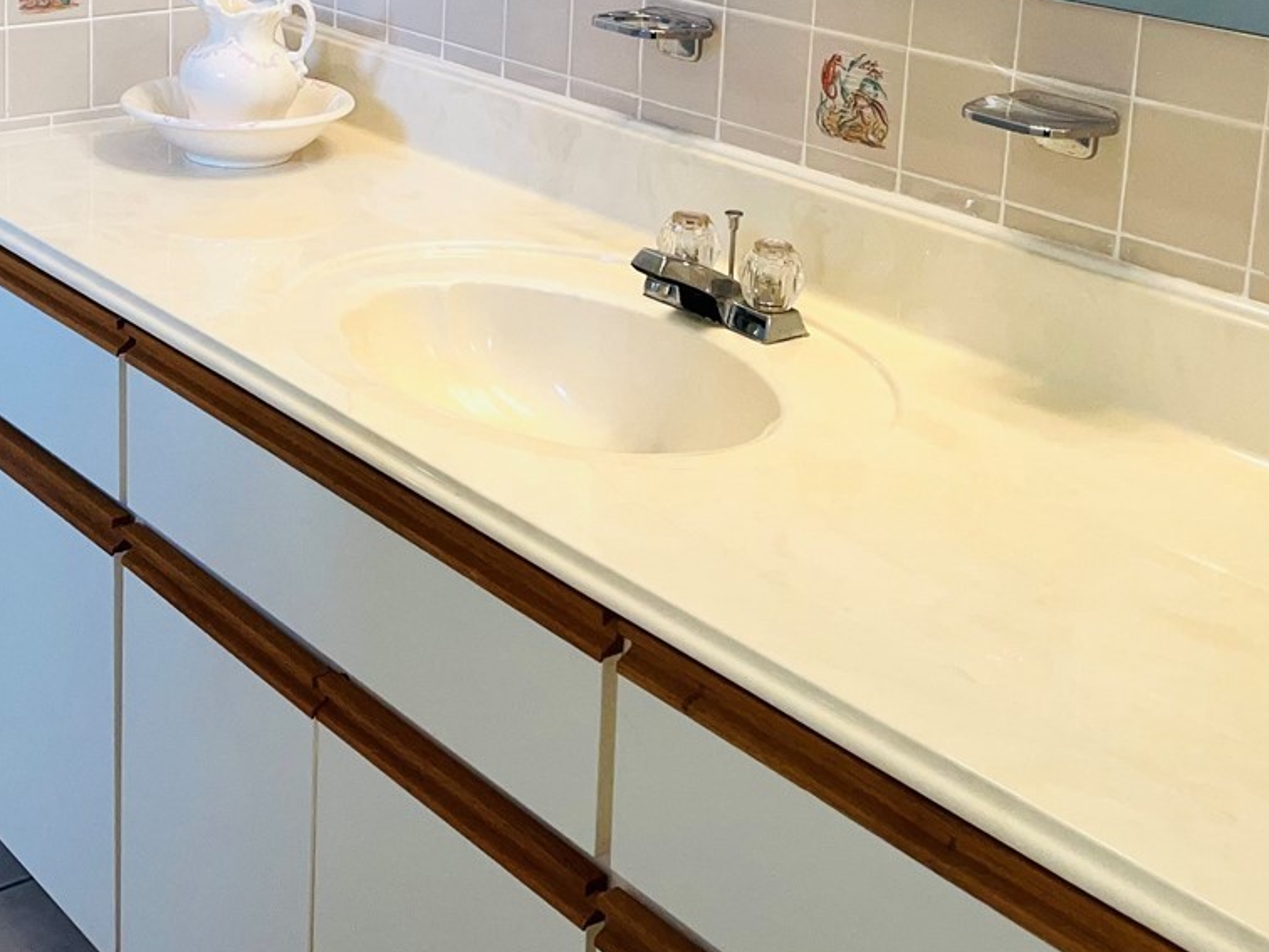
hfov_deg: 34.1
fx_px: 2016
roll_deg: -0.9
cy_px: 30
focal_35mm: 55
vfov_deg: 25.4
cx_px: 297
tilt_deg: -12.4
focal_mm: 5.1
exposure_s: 1/120
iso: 64
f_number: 1.6
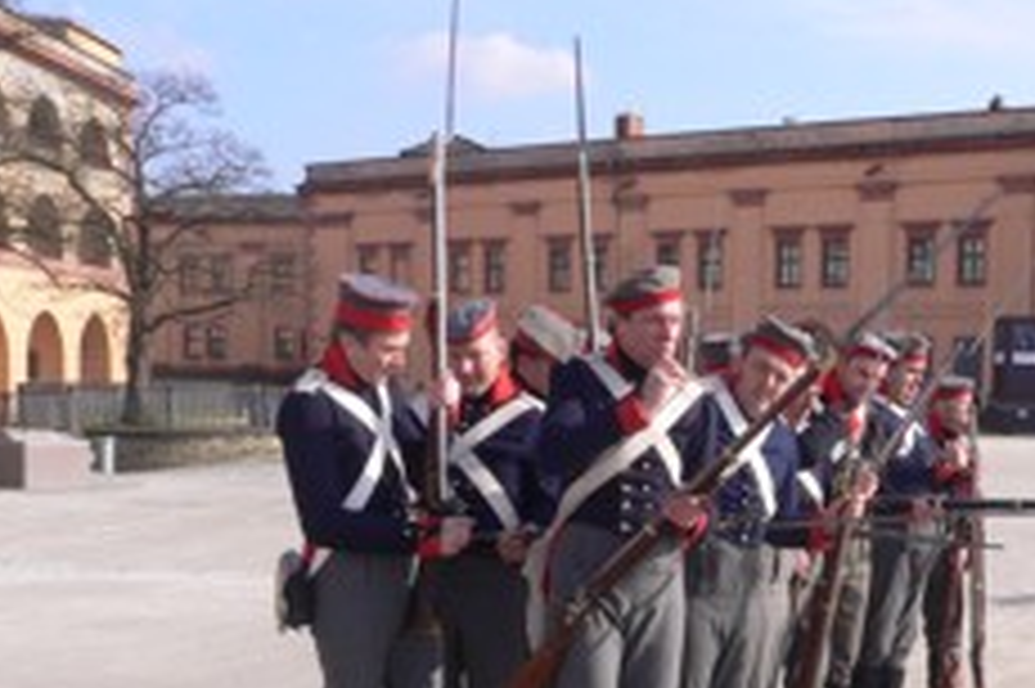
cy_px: 549
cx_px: 734
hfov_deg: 34.6
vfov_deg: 23.4
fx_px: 1638
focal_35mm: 57
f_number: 5.6
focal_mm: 5.8
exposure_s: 1/200
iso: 80
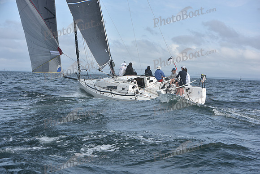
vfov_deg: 19.5
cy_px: 87
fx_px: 506
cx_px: 130
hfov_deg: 28.8
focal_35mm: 70
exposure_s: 1/1250
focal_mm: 70
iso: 200
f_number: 6.3
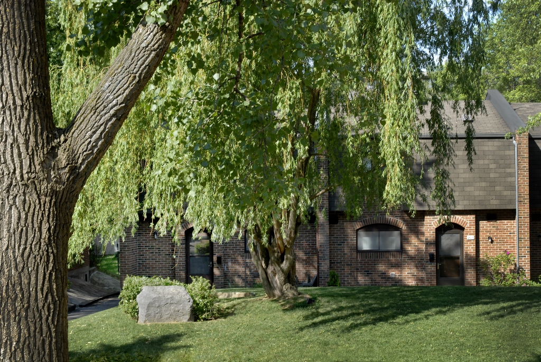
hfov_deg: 26.0
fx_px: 1173
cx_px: 270
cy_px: 181
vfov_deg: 17.5
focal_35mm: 78
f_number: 10
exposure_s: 1/45
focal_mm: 52
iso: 100
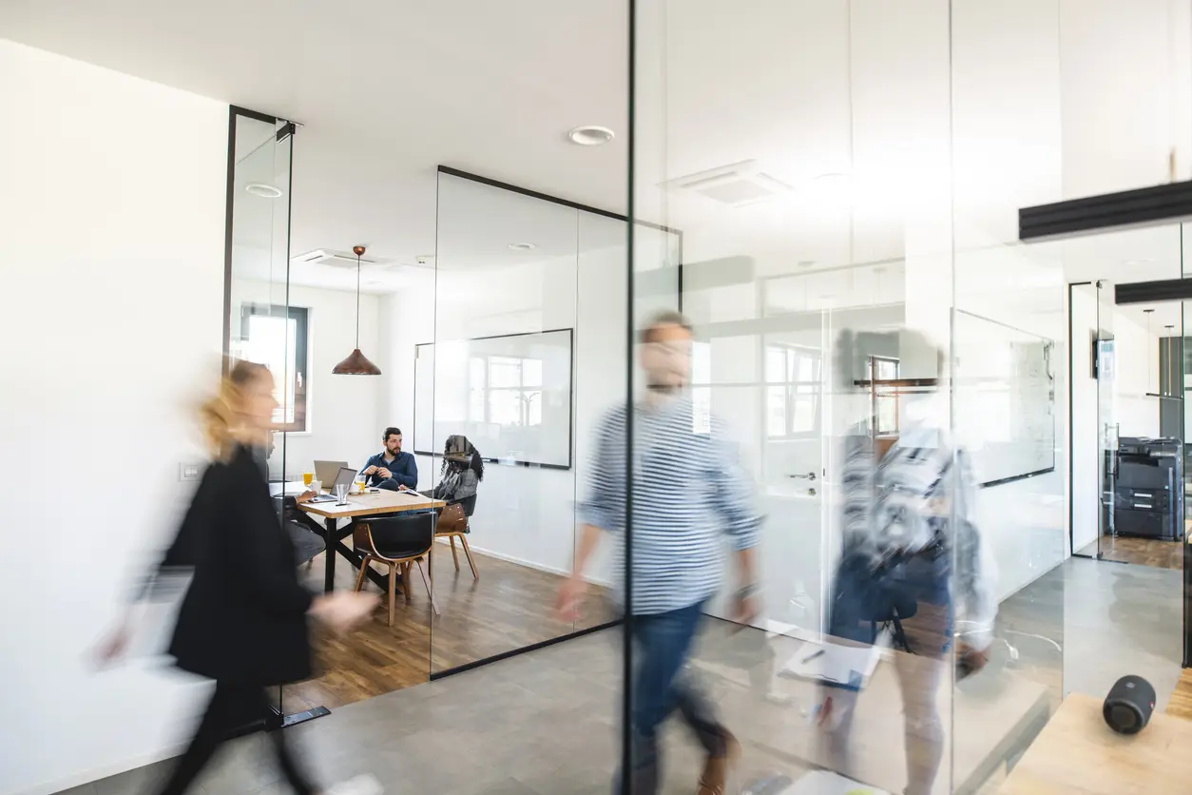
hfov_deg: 84.0
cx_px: 596
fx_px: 662
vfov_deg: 61.9
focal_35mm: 20
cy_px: 398
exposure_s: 1/13
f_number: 4
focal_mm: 20
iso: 100
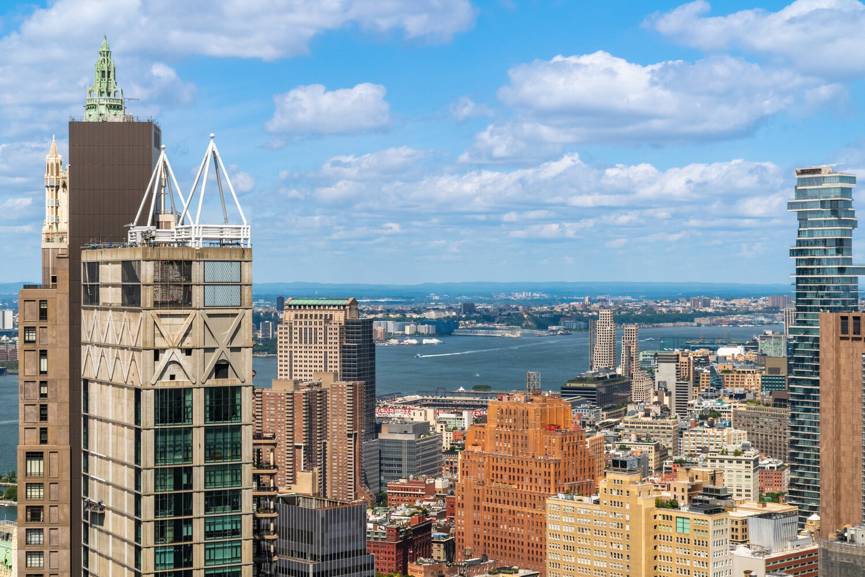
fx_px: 1490
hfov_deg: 32.4
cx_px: 432
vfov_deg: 21.9
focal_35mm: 62
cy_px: 288
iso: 1250
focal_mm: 62
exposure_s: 1/1000
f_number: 19
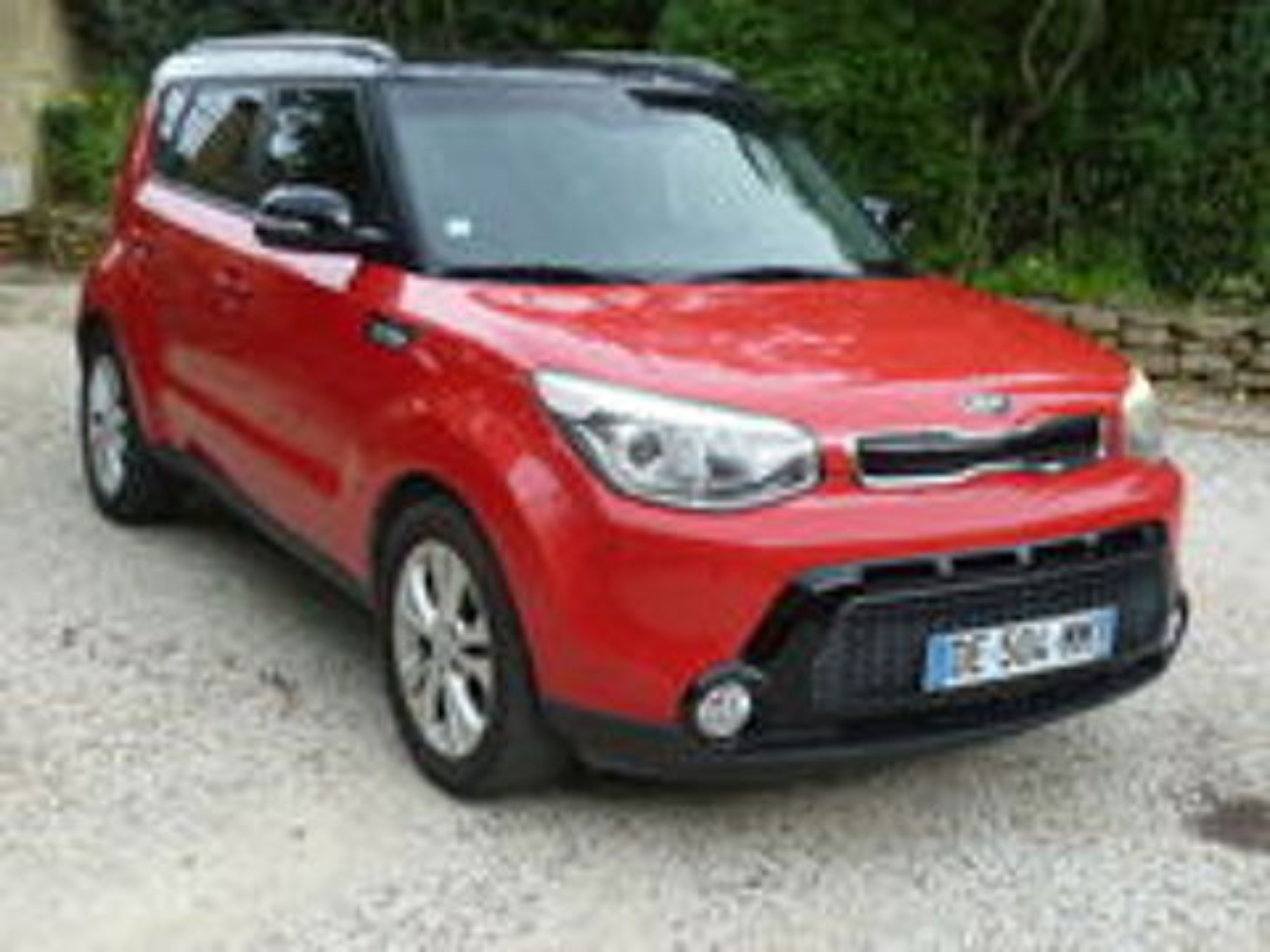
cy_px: 476
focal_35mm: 48
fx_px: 1761
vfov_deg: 30.3
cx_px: 635
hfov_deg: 39.7
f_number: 3.5
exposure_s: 1/100
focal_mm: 8.6
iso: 80
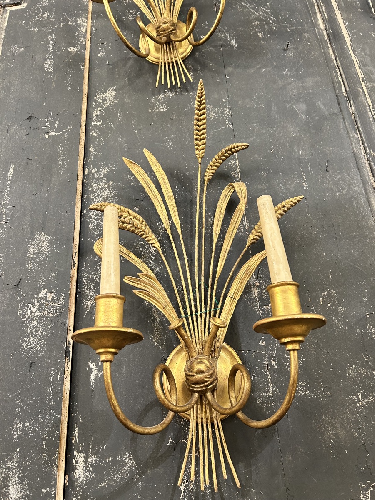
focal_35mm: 26
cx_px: 188
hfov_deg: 53.1
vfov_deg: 67.3
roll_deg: +3.1
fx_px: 376
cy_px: 250
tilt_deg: +24.7
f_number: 1.5
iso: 250
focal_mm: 5.7
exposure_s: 1/50
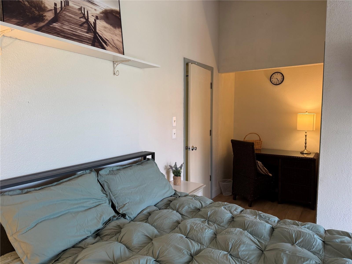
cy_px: 132
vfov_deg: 56.8
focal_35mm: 24
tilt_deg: -4.8
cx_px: 176
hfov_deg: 71.6
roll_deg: +0.2
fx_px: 244
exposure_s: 1/60
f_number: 1.78
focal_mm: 6.76
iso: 160
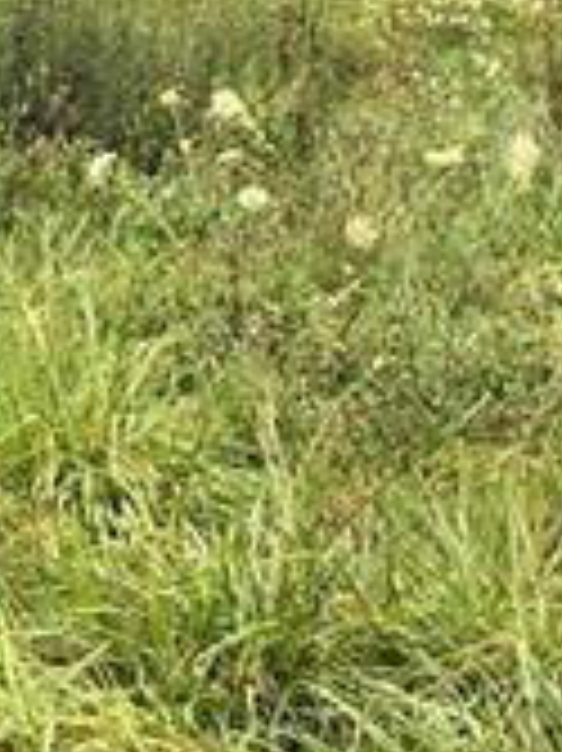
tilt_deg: -4.3
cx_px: 9
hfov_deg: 11.4
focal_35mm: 129
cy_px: -9
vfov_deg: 15.0
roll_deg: +2.7
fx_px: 2796
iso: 25
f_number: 1.8
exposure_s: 1/40
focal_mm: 3.99
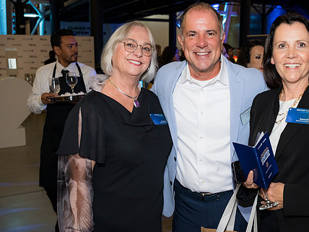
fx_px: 390
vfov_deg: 33.1
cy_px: 104
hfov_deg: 42.6
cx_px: 209
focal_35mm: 44
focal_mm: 33.5
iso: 3200
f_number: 4
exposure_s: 1/125
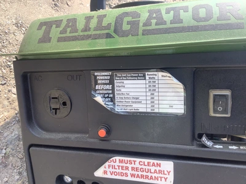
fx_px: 220
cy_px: 92
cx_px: 123
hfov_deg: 58.4
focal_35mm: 31
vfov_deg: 45.4
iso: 25
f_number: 2.4
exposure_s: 1/375
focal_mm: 3.3
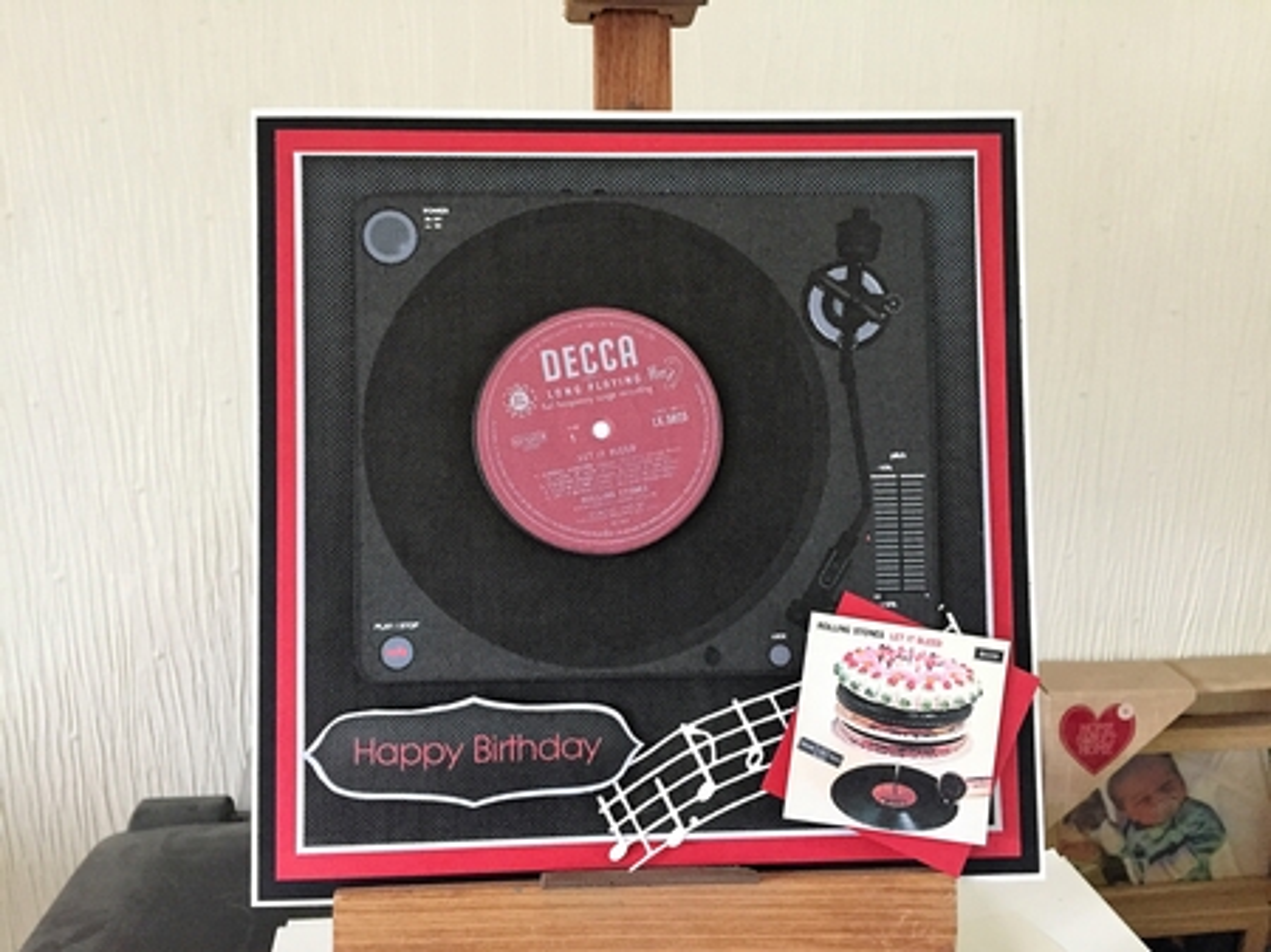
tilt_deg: -14.0
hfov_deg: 61.7
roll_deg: +0.2
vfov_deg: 48.2
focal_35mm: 29
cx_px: 636
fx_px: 1064
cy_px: 476
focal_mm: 4.15
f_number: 2.2
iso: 250
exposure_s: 1/25
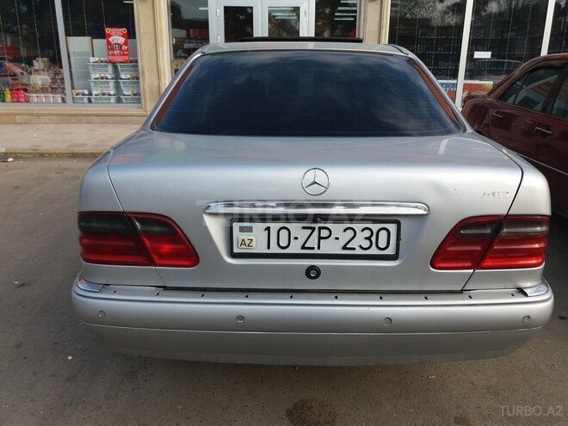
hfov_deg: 63.4
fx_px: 459
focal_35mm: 28
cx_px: 284
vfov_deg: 49.7
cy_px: 213
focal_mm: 3.7
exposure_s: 1/738
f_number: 1.9
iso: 64
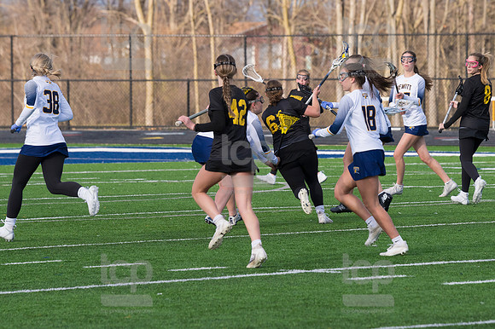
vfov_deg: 4.6
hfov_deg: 6.9
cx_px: 248
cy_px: 164
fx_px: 4122
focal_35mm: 300
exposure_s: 1/1600
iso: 320
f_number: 5.6
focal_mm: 200
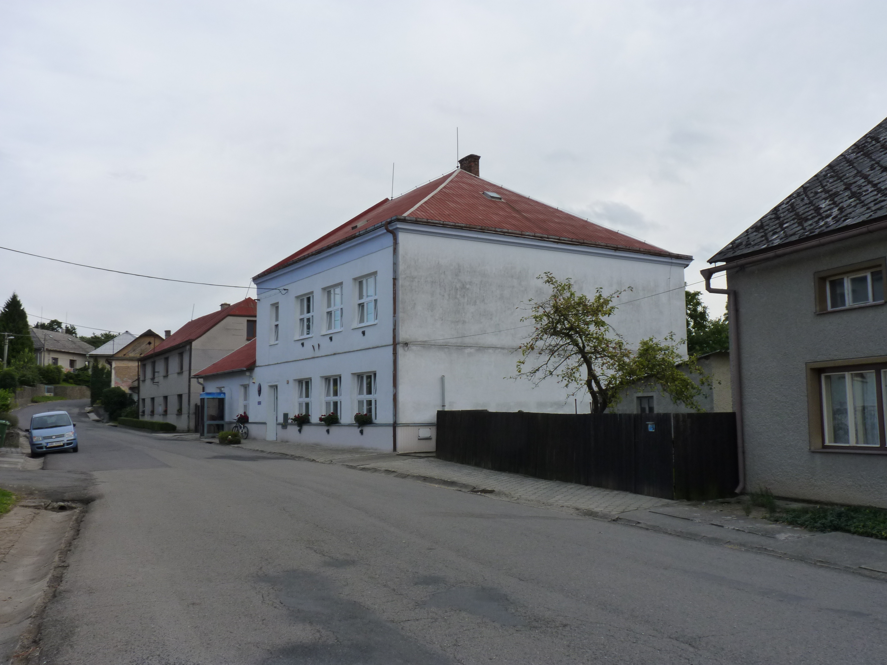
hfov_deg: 54.0
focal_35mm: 34
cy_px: 332
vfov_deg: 41.8
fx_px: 871
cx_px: 444
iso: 125
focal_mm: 6
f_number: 5
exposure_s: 1/200
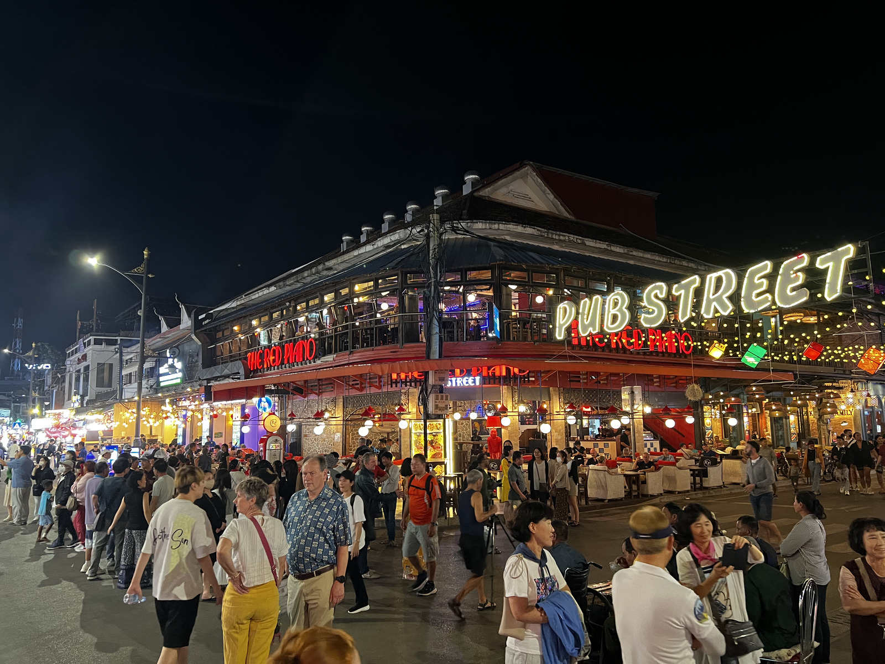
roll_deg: +1.4
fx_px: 665
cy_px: 332
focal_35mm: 26
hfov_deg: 67.3
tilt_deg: +7.4
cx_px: 442
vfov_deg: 53.1
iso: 500
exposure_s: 1/33
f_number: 1.5
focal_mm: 5.7
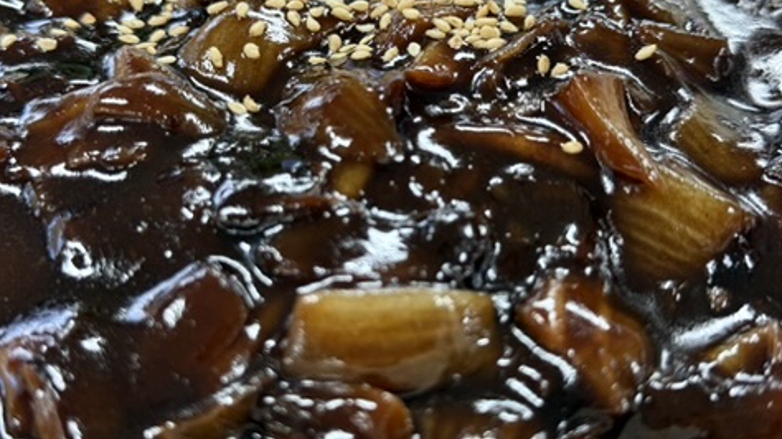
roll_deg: -1.5
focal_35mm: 53
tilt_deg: -36.8
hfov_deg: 39.2
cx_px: 391
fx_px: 1098
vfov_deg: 22.5
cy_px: 144
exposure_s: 1/40
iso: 200
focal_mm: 6.76
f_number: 1.78
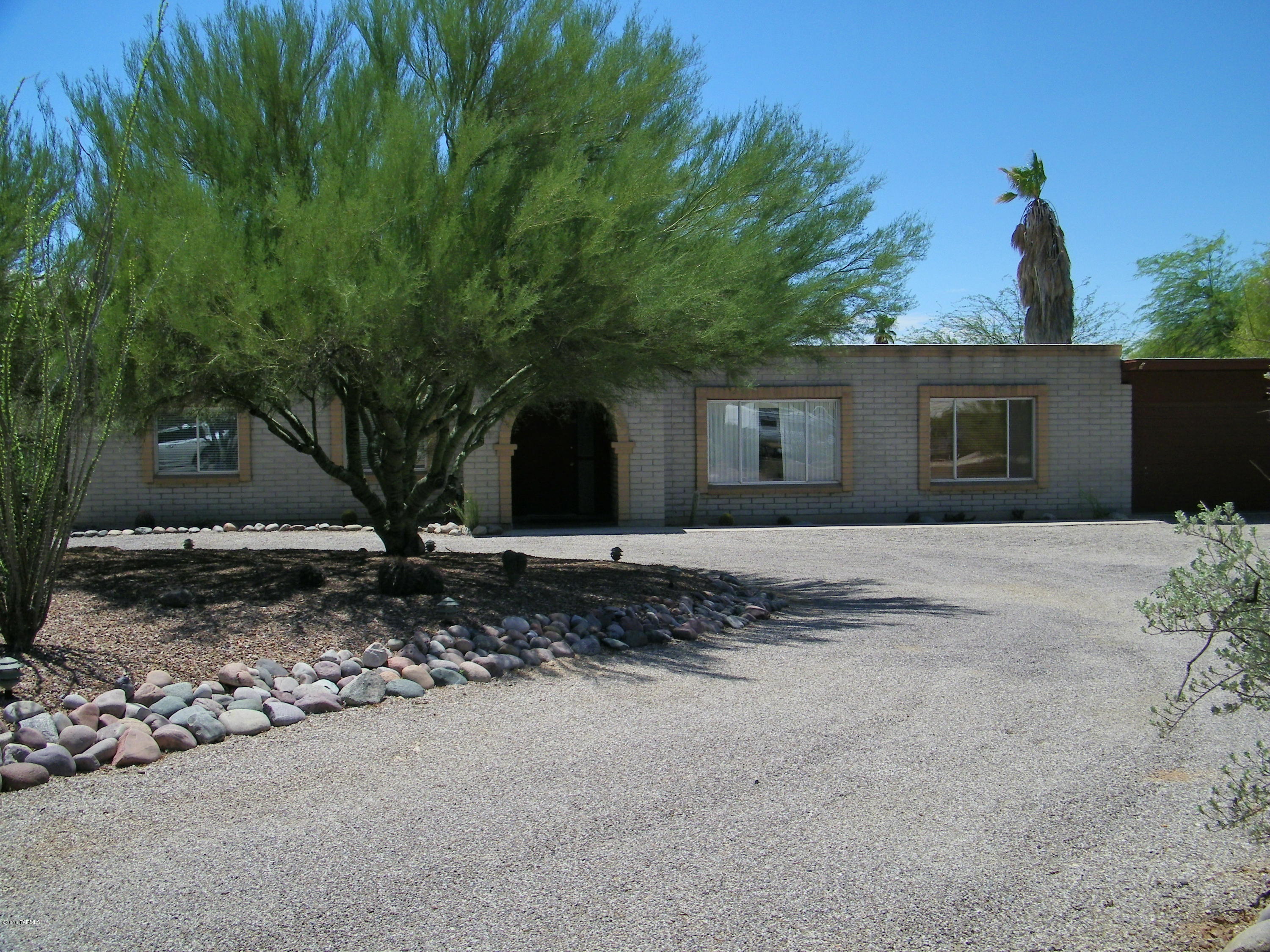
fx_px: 1357
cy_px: 476
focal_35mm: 37
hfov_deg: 50.1
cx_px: 635
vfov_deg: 38.7
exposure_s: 1/400
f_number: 7.4
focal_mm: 6.6
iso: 80
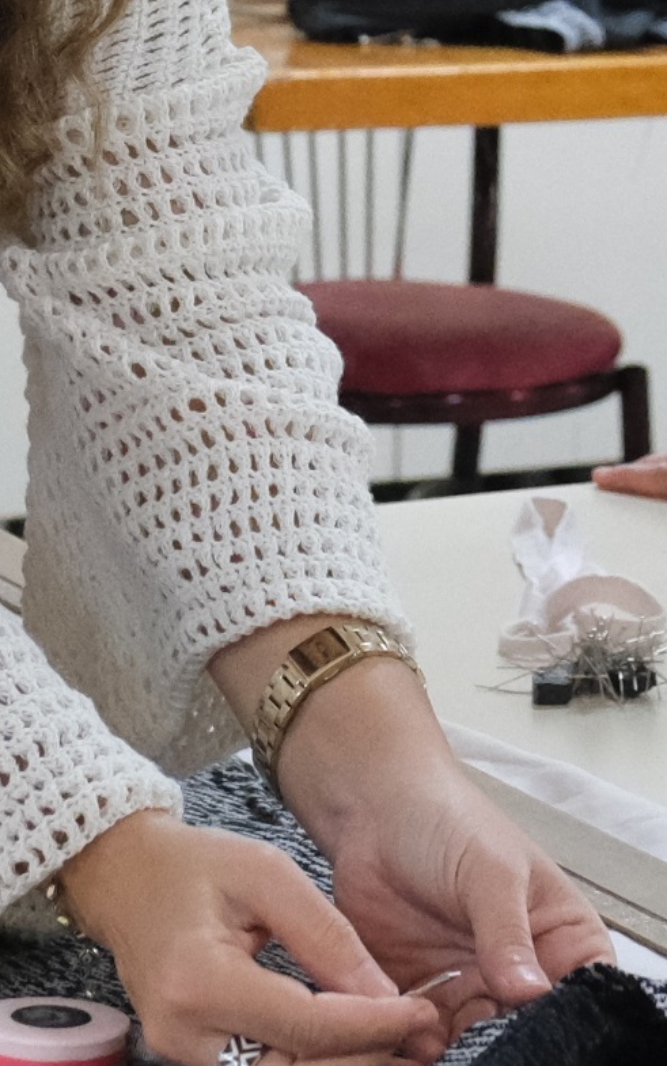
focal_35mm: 172
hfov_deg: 7.6
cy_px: -255
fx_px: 5000
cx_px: 414
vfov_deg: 11.9
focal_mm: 20
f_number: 3.2
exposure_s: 1/400
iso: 6400
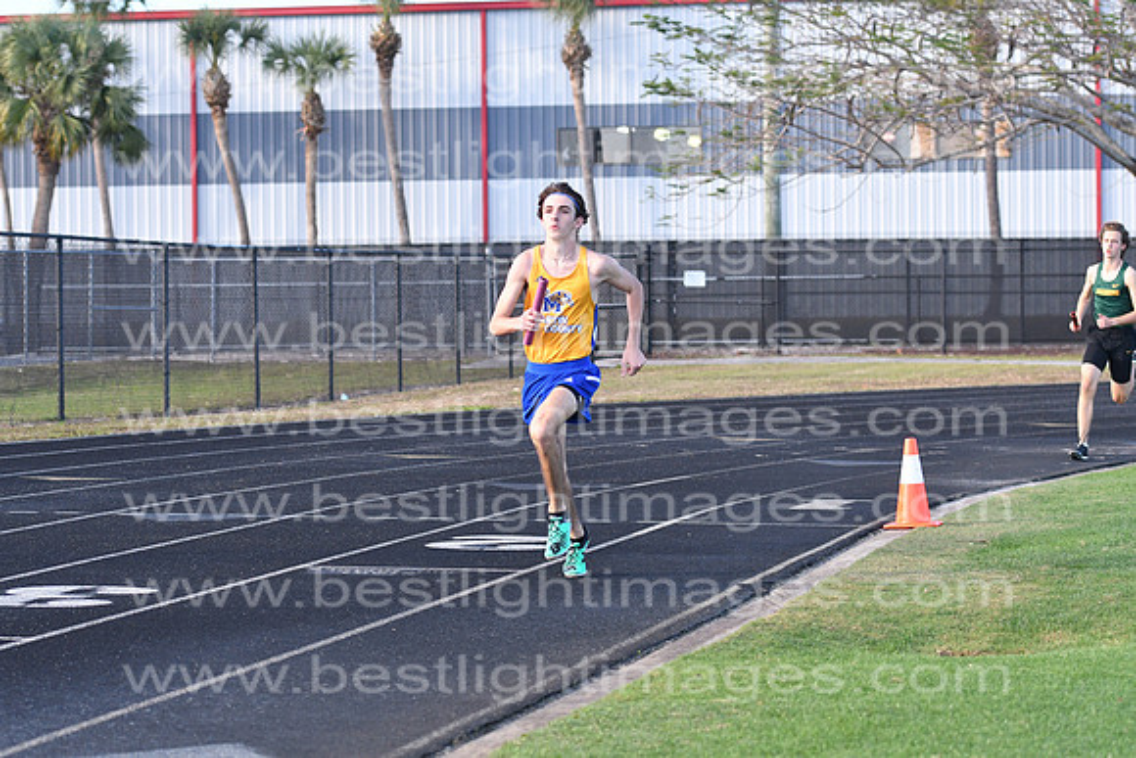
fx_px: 3551
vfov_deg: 12.2
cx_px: 568
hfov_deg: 18.2
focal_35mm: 112
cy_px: 379
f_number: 4
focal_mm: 75
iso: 1000
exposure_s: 1/2000
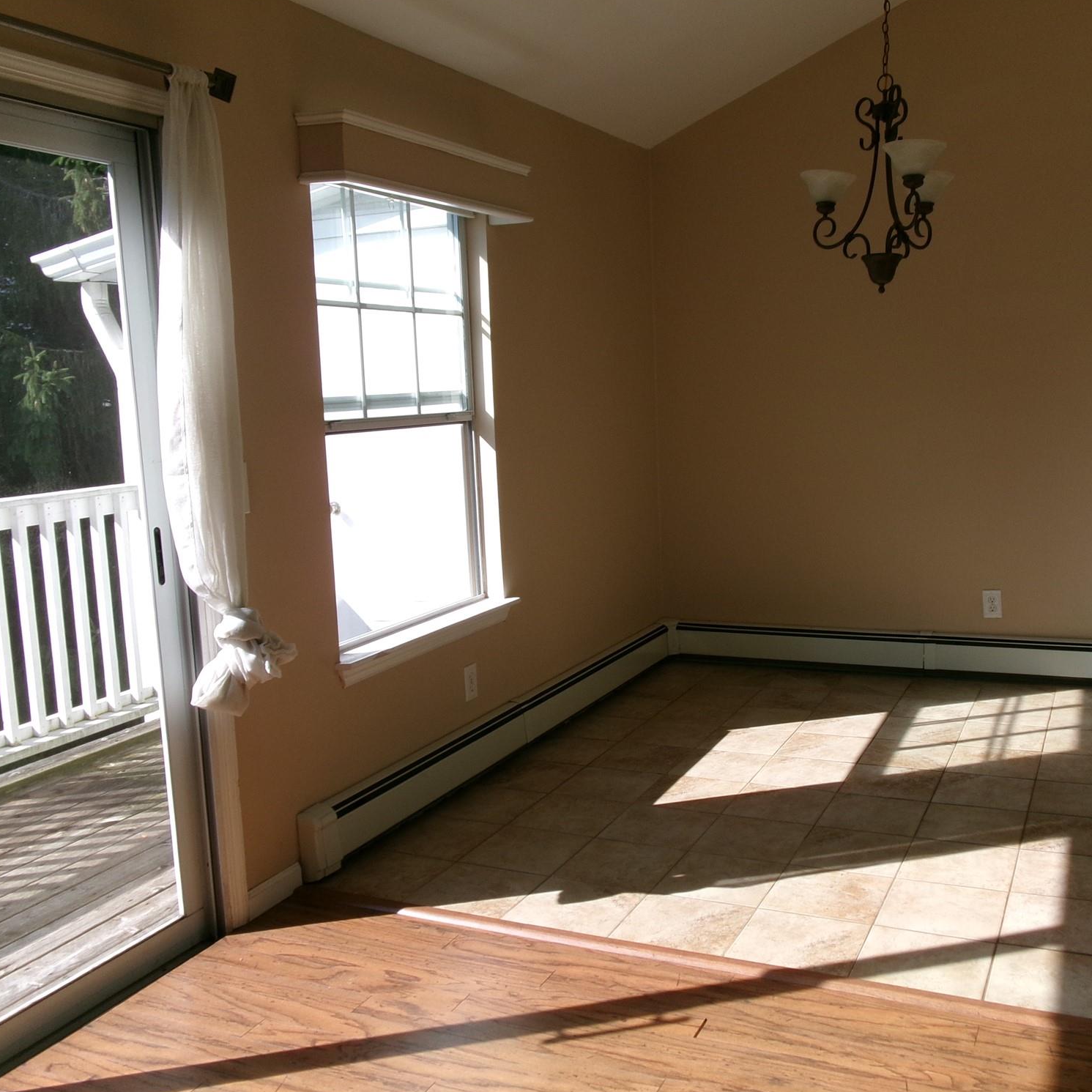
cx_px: 640
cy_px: 555
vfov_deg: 48.4
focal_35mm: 34
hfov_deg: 48.2
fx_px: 1213
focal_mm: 5.1
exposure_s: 1/38
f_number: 10.8
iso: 100
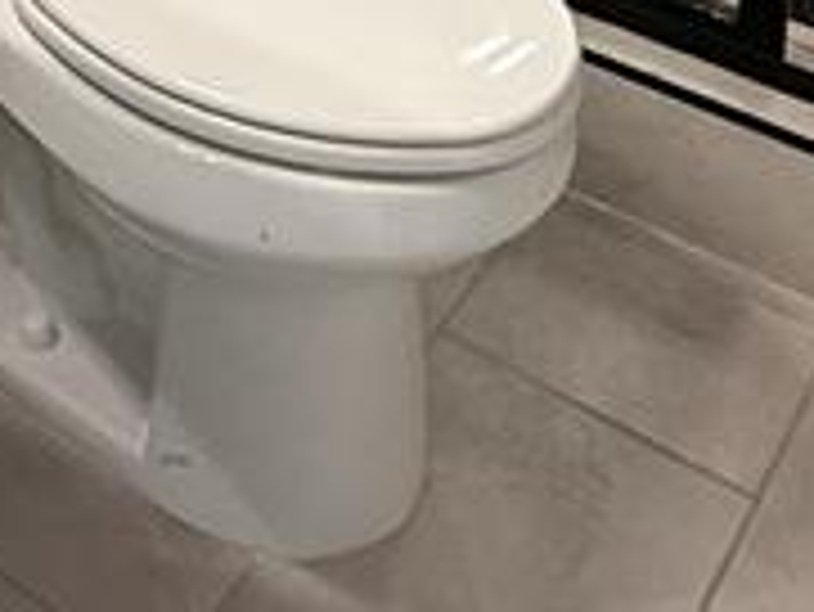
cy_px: -900
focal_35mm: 79
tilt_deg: -7.3
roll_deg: -1.6
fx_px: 1859
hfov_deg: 24.6
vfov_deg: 13.3
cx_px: 256
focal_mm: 2.22
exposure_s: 1/120
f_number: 2.2
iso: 250
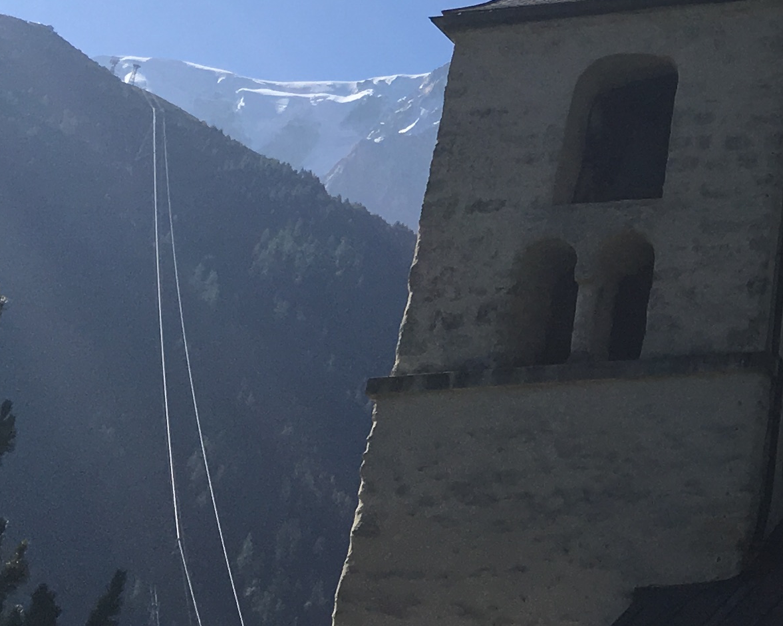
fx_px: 2247
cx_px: 1185
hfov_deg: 17.7
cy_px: 36
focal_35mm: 97
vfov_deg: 15.6
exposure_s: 1/2198
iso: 25
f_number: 2.2
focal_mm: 4.15
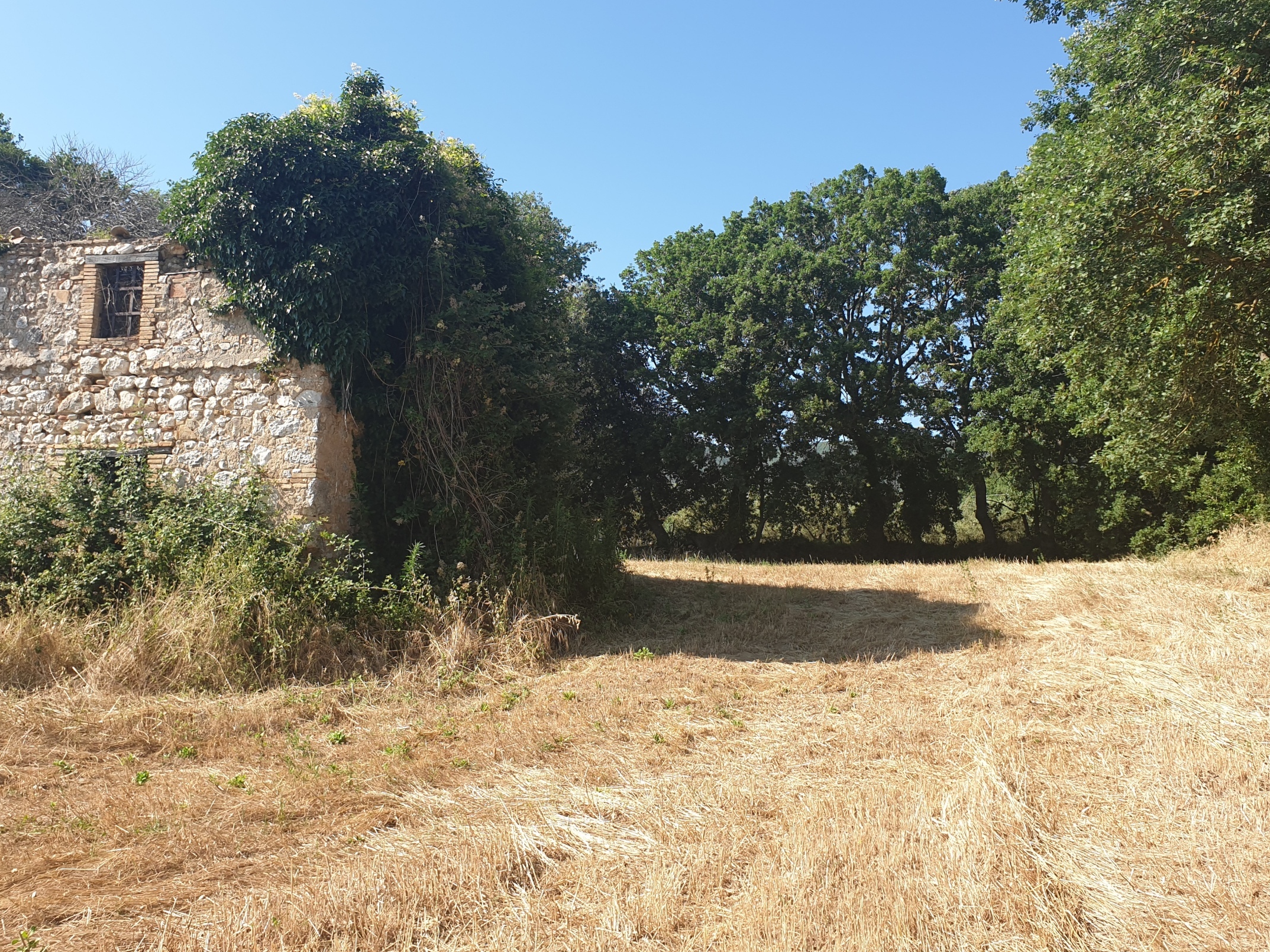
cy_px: 430
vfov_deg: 45.4
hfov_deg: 58.2
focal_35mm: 31
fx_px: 1137
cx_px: 568
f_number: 2.4
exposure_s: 1/703
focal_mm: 4.3
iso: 50
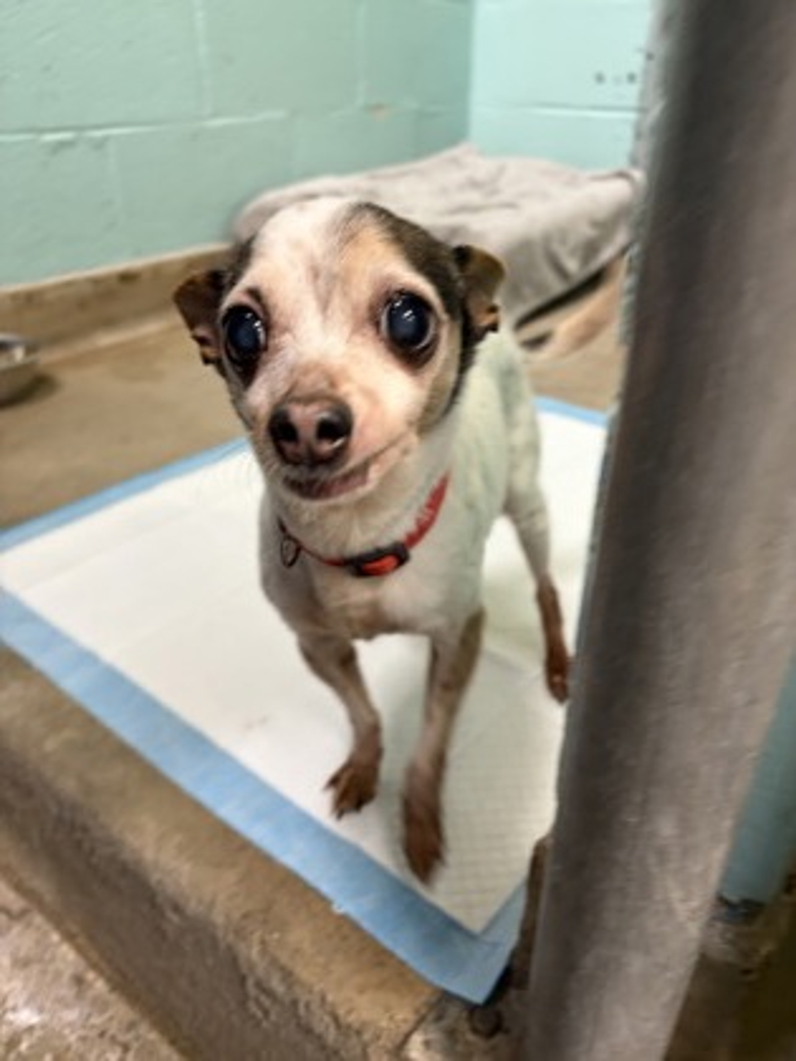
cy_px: 530
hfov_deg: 53.1
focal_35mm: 26
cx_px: 398
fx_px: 797
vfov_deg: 67.3
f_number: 1.6
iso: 250
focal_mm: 5.96
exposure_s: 1/41
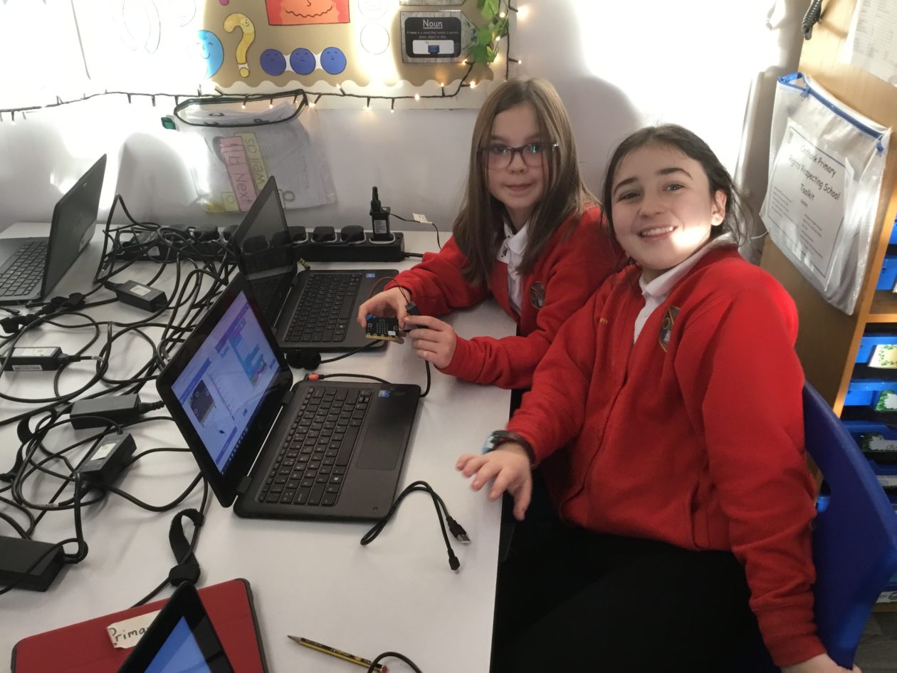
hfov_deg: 58.4
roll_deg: +1.8
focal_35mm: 31
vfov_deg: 45.4
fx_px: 803
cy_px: 336
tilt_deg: -30.3
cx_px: 448
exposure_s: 1/33
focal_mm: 3.3
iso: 64
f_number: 2.4
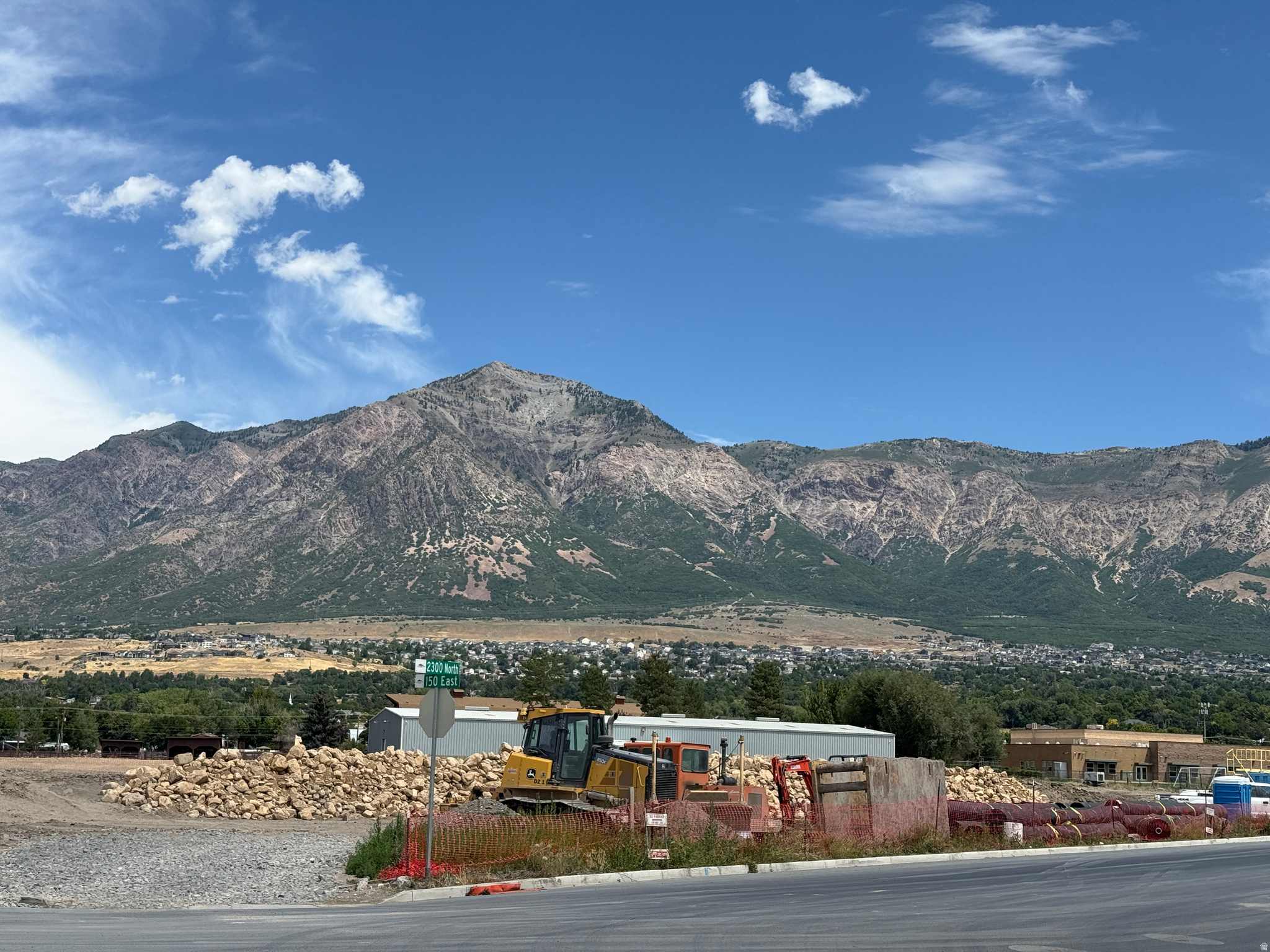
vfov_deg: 30.3
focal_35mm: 48
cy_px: 476
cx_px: 635
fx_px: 1761
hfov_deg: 39.7
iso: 80
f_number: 1.78
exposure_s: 1/6536
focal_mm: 6.76
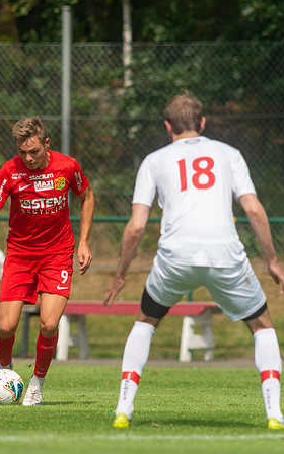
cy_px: 266
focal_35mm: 758
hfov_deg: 1.7
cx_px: 27
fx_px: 9387
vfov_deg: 2.8
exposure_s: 1/1250
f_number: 4
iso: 110
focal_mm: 420
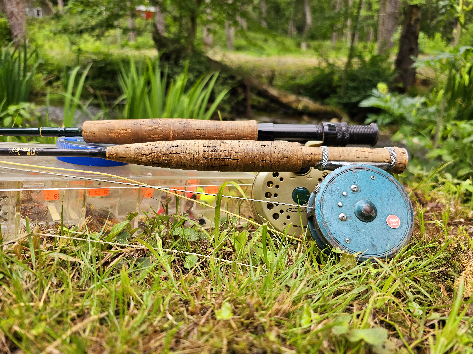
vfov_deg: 58.9
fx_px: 314
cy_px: 177
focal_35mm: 23
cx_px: 236
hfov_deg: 73.9
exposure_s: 1/182
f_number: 1.7
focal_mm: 6.3
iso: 25
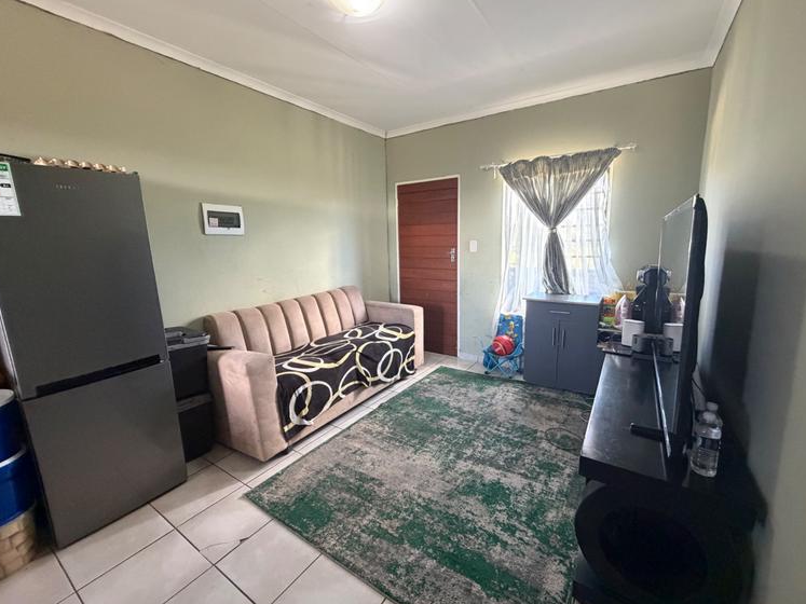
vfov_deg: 81.7
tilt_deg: -8.4
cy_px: 298
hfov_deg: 98.2
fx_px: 349
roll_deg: +1.9
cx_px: 414
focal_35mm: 15
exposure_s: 1/50
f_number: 2.2
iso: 640
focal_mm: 2.22
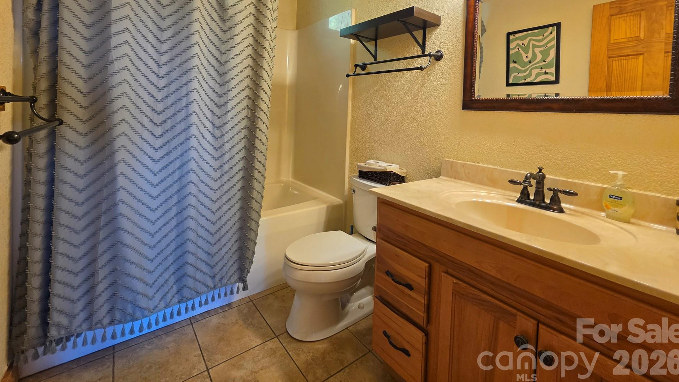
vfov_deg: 67.9
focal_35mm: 15
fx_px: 270
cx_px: 329
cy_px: 118
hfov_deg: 103.0
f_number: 1.9
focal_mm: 2.2
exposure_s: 1/120
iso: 160
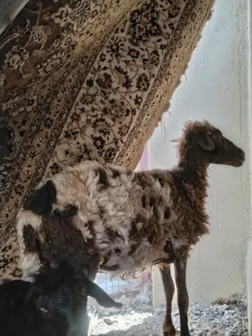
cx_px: 126
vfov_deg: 35.5
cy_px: 168
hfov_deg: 27.0
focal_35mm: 54
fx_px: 524
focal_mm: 4.05
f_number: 1.8
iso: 1316
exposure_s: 1/100
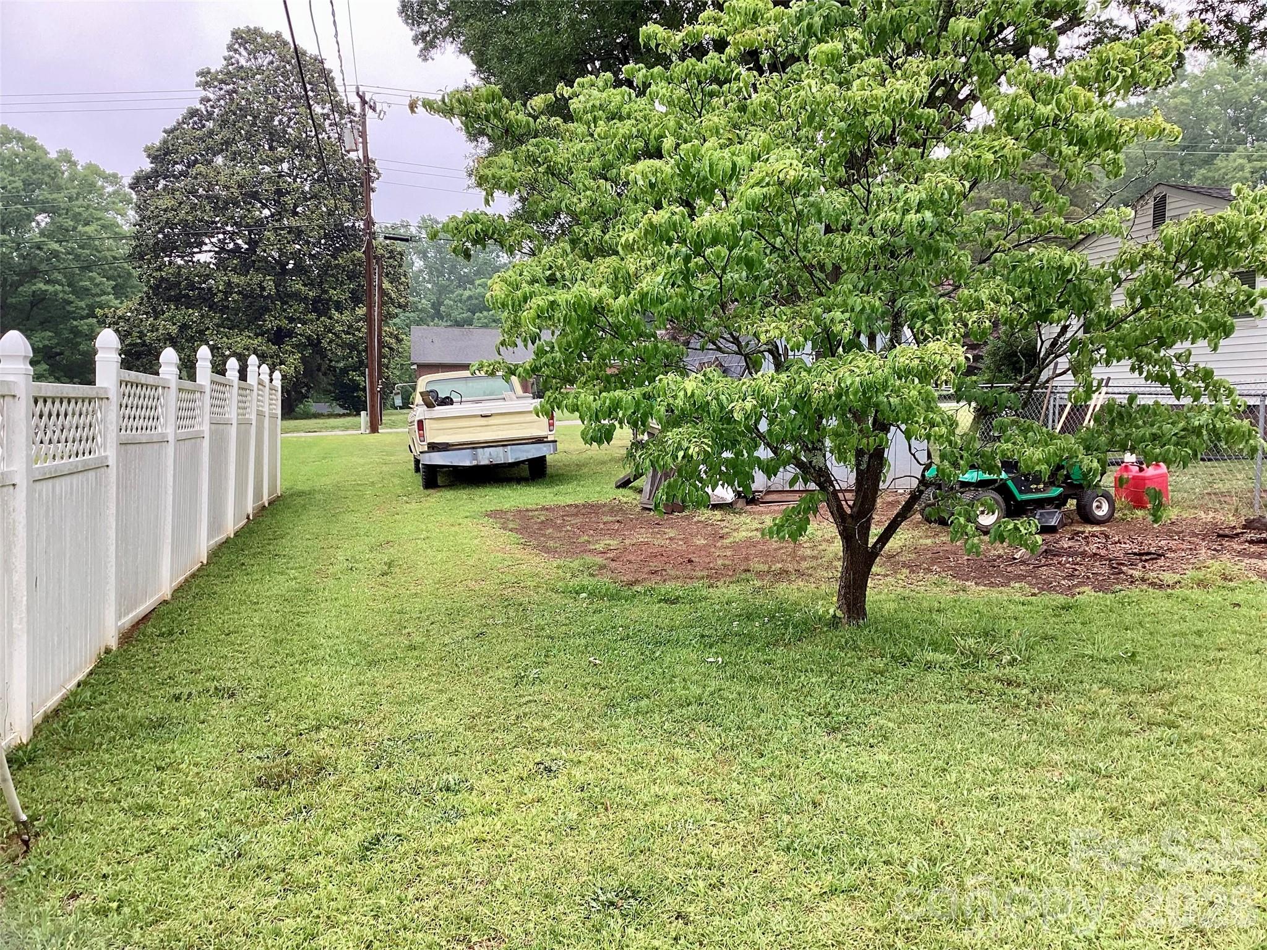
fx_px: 1135
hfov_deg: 58.4
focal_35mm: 31
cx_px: 634
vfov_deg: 45.4
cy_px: 475
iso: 32
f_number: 2.4
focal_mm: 3.3
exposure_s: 1/120
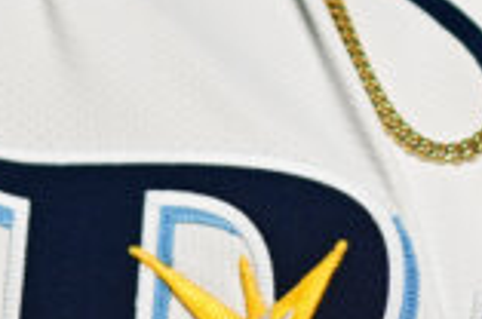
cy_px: -408
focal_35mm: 805
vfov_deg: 1.7
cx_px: 470
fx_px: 10756
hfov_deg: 2.6
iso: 64
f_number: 1.4
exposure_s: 1/800
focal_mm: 105
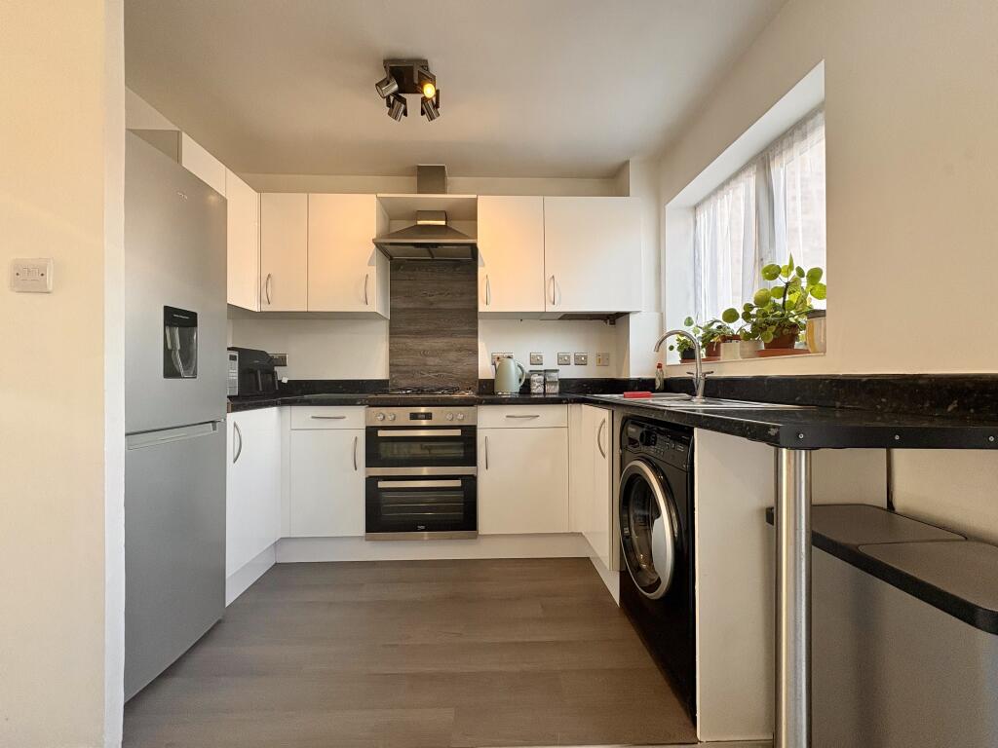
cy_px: 374
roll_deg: +0.7
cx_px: 499
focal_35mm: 14
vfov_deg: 85.7
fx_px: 404
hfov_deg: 102.1
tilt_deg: +1.0
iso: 160
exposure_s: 1/99
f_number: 2.2
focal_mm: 2.22
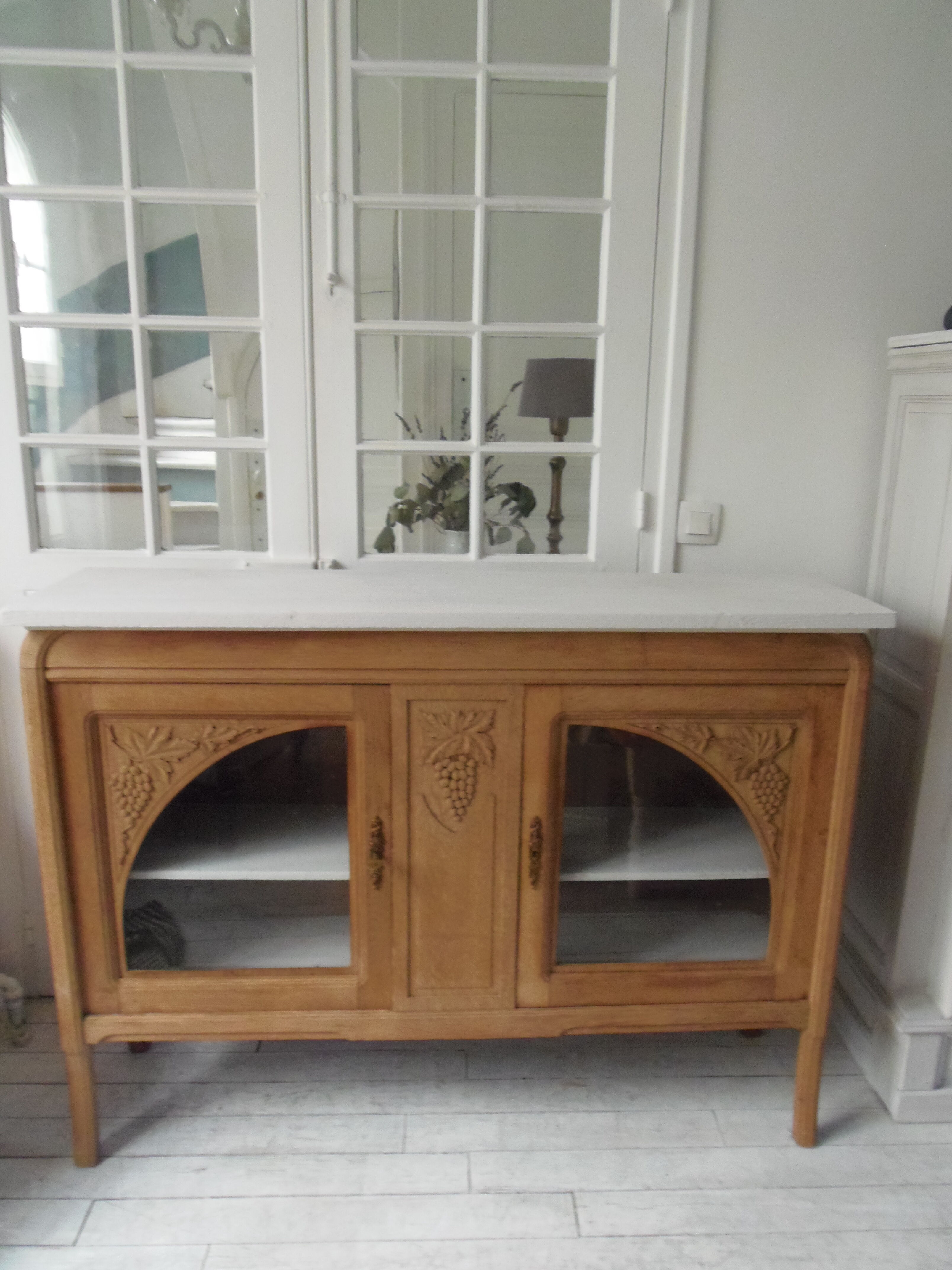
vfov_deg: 71.6
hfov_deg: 56.8
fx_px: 880
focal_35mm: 24
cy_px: 635
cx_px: 476
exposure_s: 1/30
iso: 400
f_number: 2.9
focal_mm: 4.3
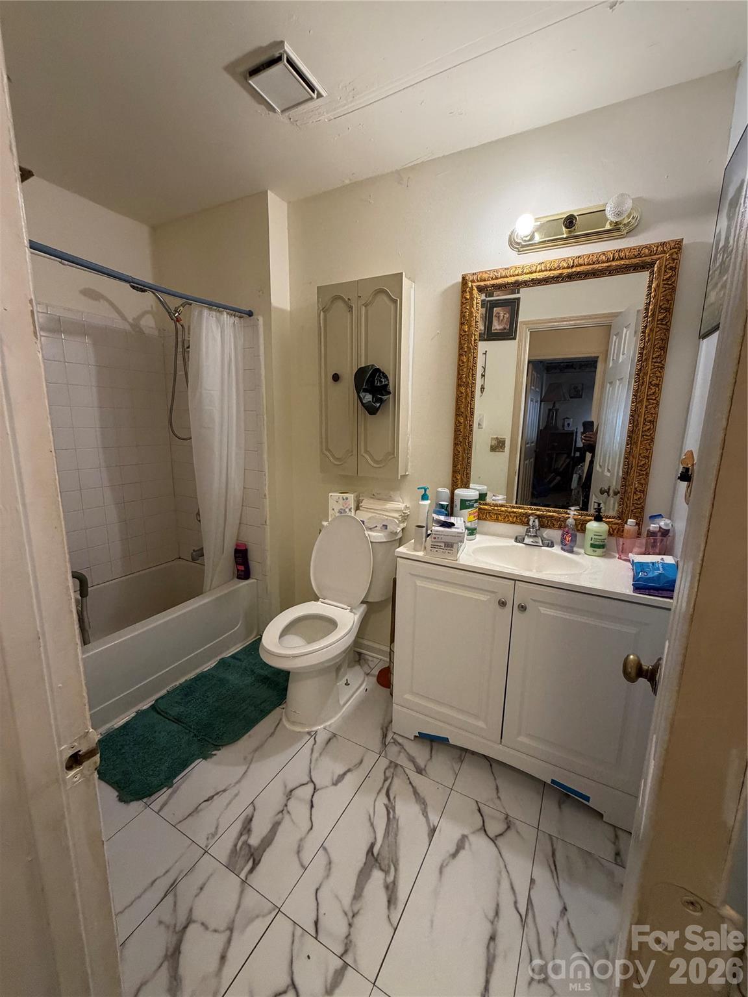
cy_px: 498
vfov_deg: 102.1
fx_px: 403
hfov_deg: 85.7
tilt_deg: -11.3
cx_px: 374
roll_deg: -0.6
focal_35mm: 14
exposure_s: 1/79
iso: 320
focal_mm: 2.22
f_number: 2.2
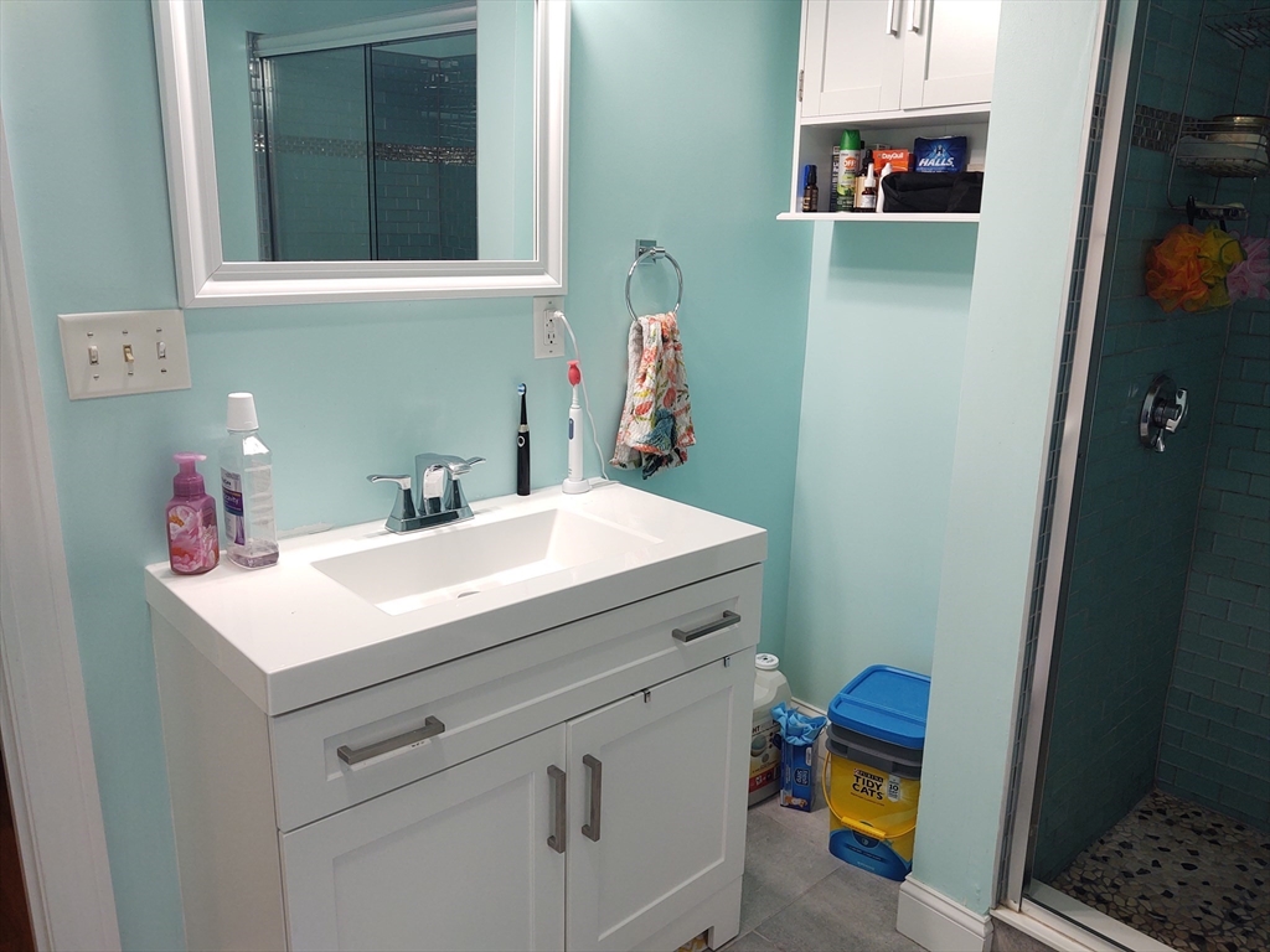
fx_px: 991
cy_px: 476
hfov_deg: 65.3
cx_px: 635
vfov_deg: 51.4
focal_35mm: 27
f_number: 1.7
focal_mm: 4.75
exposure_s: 1/120
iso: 102
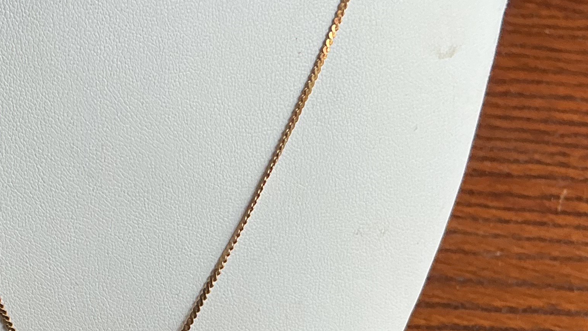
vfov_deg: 14.5
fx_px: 1294
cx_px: 72
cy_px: 257
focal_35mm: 83
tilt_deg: -49.5
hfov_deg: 24.9
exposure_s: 1/108
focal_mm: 3
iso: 16
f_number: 1.8
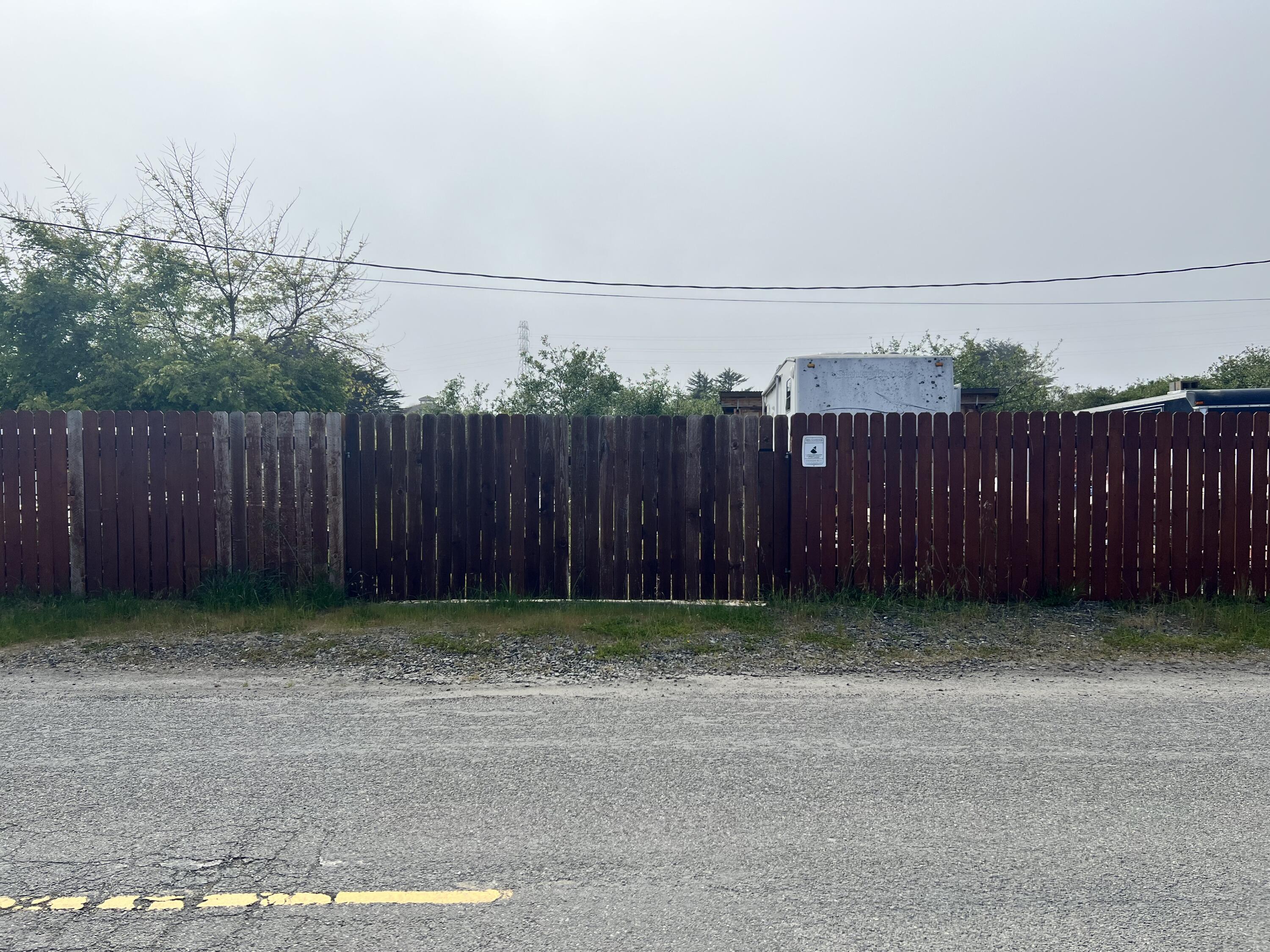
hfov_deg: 67.3
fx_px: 954
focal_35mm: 26
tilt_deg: -1.7
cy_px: 476
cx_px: 635
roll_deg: +0.5
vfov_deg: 53.1
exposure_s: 1/9434
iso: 50
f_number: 1.5
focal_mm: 5.7
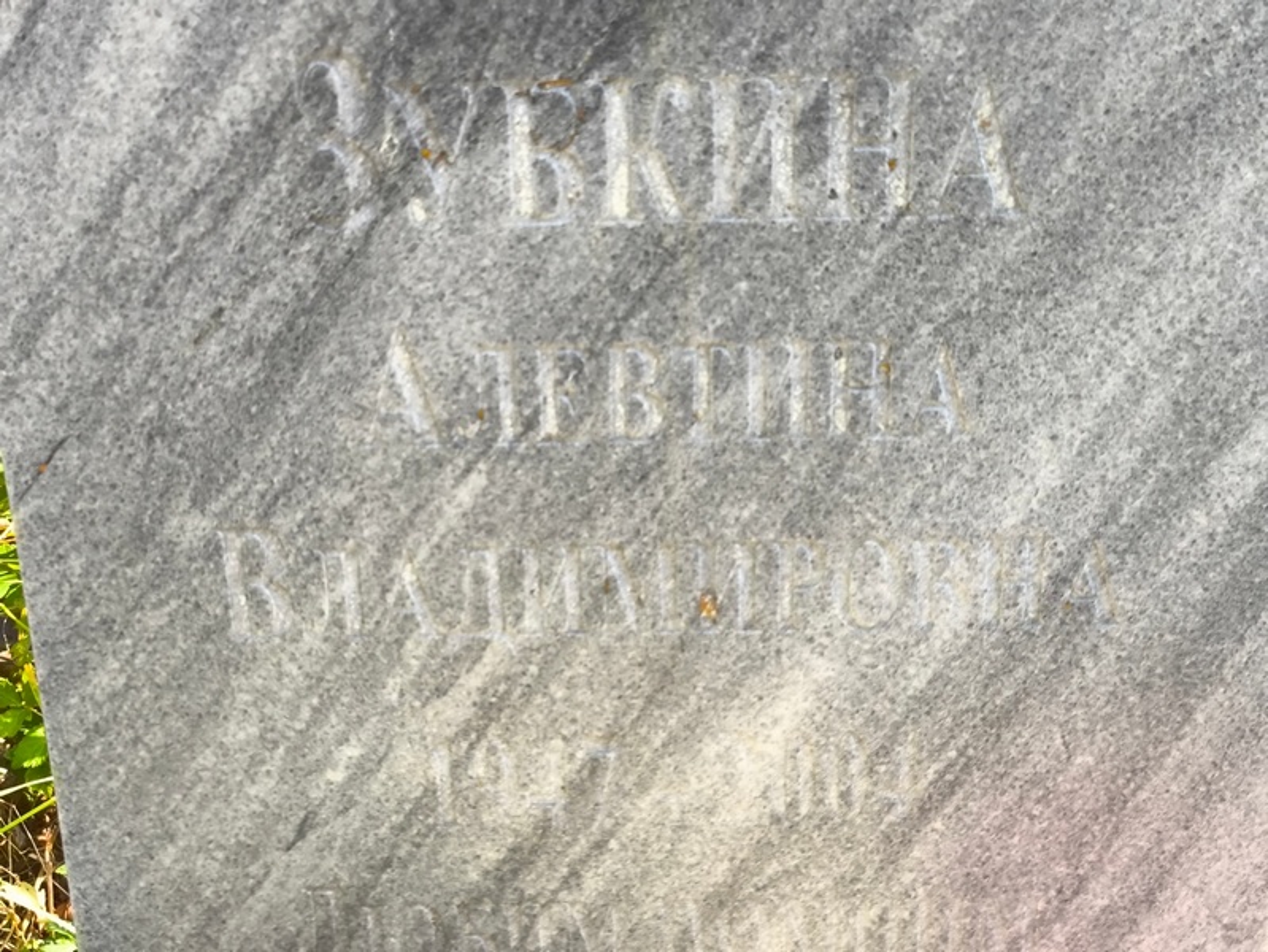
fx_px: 1832
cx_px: 634
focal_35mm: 50
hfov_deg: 38.2
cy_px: 476
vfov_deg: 29.1
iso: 50
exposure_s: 1/120
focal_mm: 4.71
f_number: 1.7
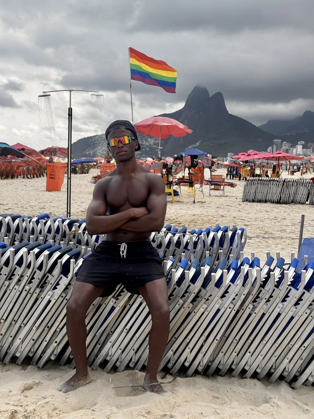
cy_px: 210
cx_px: 157
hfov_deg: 30.3
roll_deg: -0.2
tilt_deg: -5.5
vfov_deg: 39.7
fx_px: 581
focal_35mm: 48
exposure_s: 1/3610
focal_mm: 6.76
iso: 64
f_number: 1.78
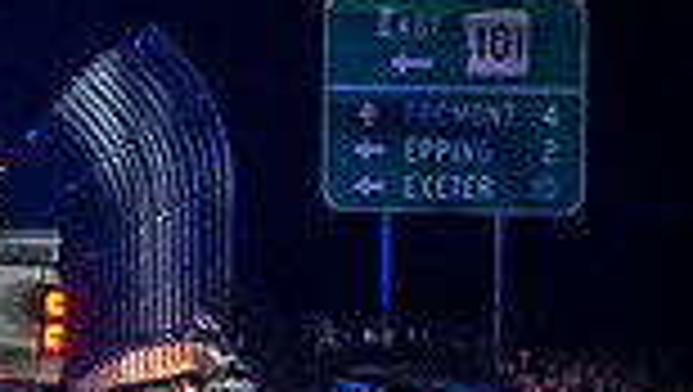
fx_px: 19443
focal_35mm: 1057
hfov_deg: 2.0
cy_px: 212
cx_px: -605
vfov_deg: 1.2
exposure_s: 1/50
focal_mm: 165
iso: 2000
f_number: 5.3
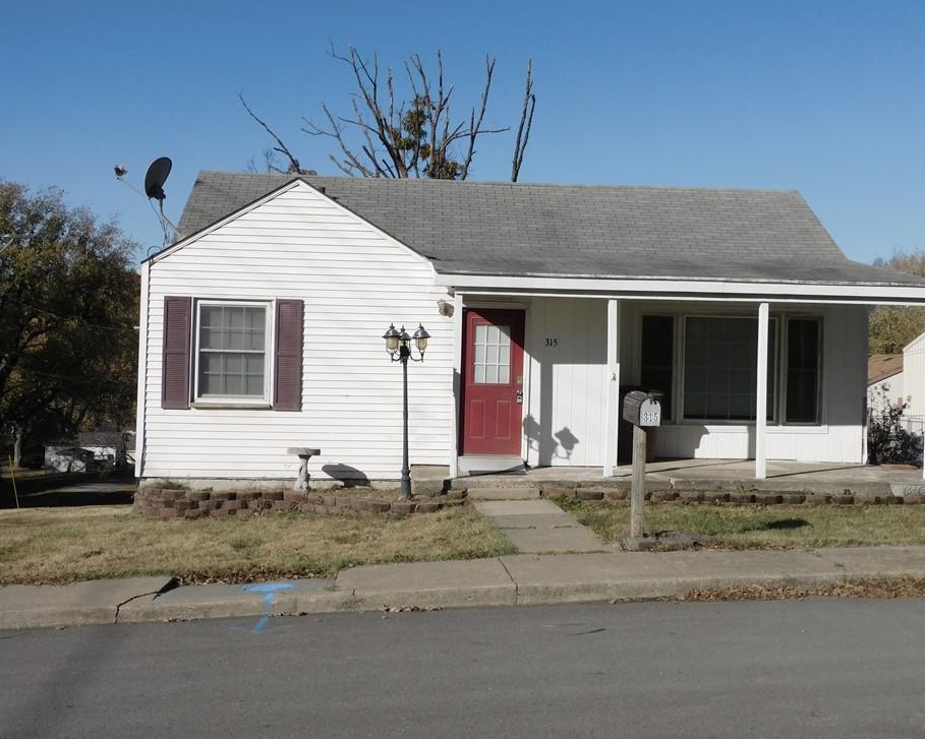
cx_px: 512
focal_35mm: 44
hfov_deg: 42.0
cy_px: 359
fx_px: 1204
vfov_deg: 34.1
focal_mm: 7.2
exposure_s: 1/1600
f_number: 4.2
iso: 125
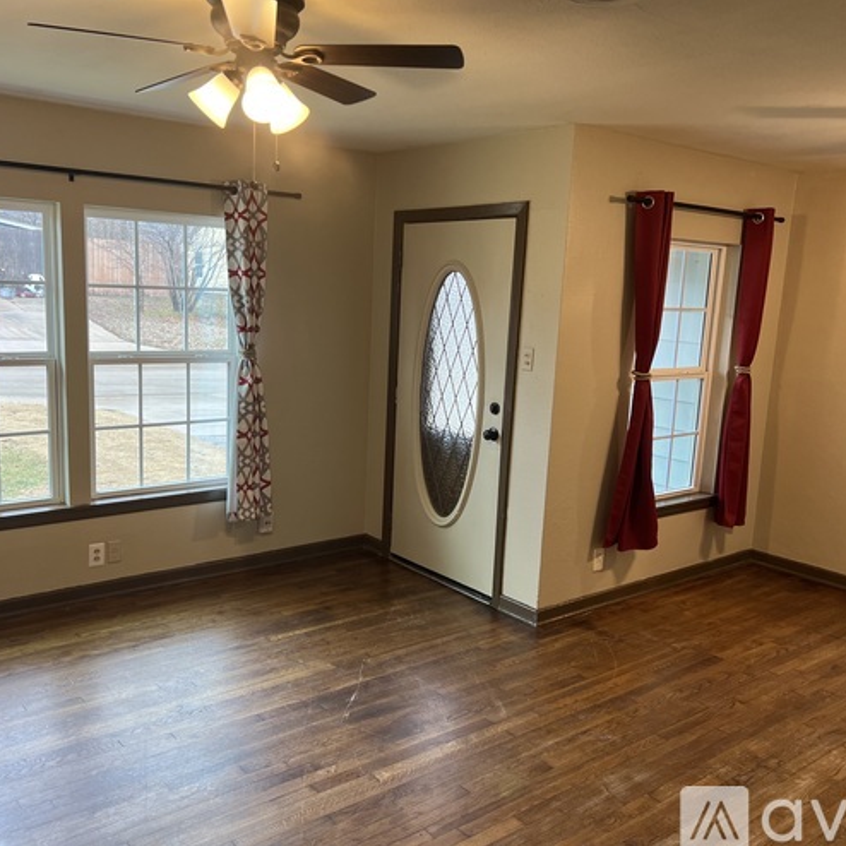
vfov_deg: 52.5
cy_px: 426
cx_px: 386
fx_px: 857
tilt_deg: -10.0
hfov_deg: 52.5
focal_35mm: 31
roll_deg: -2.1
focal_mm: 5.7
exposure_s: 1/121
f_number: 1.5
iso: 100
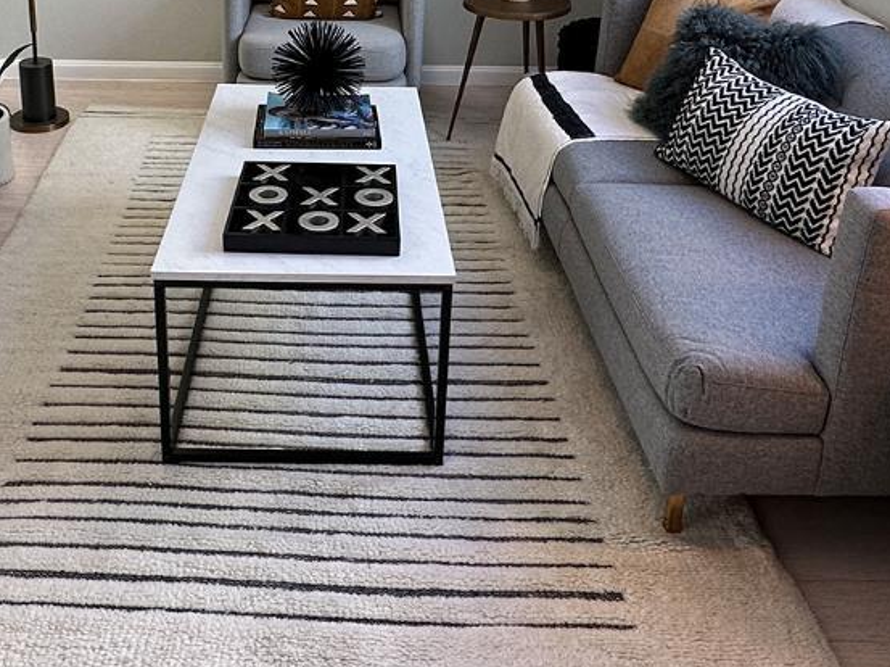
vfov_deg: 35.1
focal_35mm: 38
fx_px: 976
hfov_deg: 48.5
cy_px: 44
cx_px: 330
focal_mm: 2.22
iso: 160
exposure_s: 1/120
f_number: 2.2
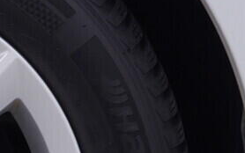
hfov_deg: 10.7
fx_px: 1269
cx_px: -99
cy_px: 234
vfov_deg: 6.8
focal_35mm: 190
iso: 125
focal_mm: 24
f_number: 4
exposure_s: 1/80
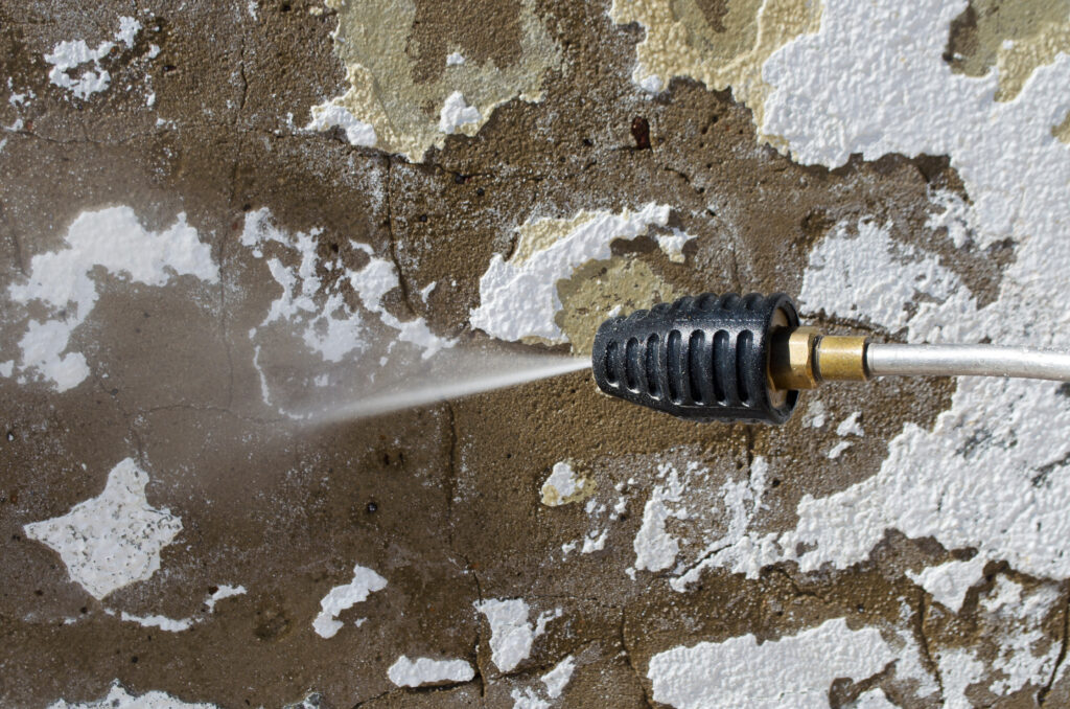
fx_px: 1602
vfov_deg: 24.9
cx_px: 535
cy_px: 354
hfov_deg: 36.9
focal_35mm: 54
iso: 100
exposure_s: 1/250
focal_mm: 36
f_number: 8
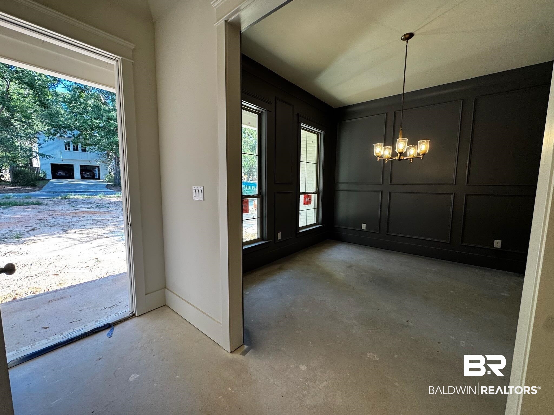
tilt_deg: -6.3
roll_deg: -0.8
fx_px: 224
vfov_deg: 85.7
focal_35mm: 14
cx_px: 277
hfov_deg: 102.1
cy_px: 208
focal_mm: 2.22
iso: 125
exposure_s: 1/120
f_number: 2.2
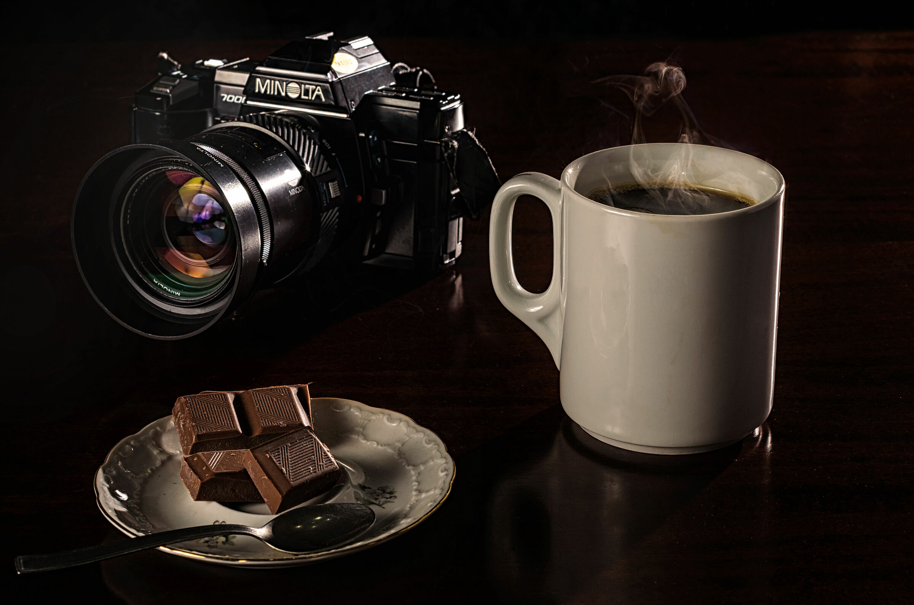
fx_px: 1900
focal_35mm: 75
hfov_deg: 27.0
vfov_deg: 18.1
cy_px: 302
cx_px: 457
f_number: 11
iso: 100
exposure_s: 1/200
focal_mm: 50
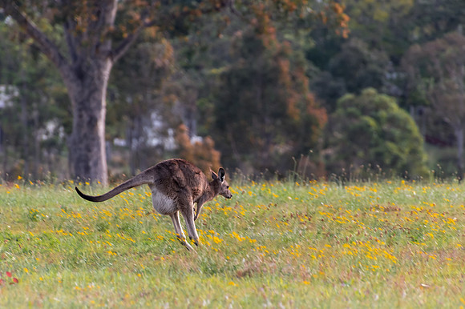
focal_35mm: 736
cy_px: 176
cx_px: 218
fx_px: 9507
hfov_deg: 2.8
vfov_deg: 1.9
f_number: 8
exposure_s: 1/200
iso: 200
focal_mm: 400
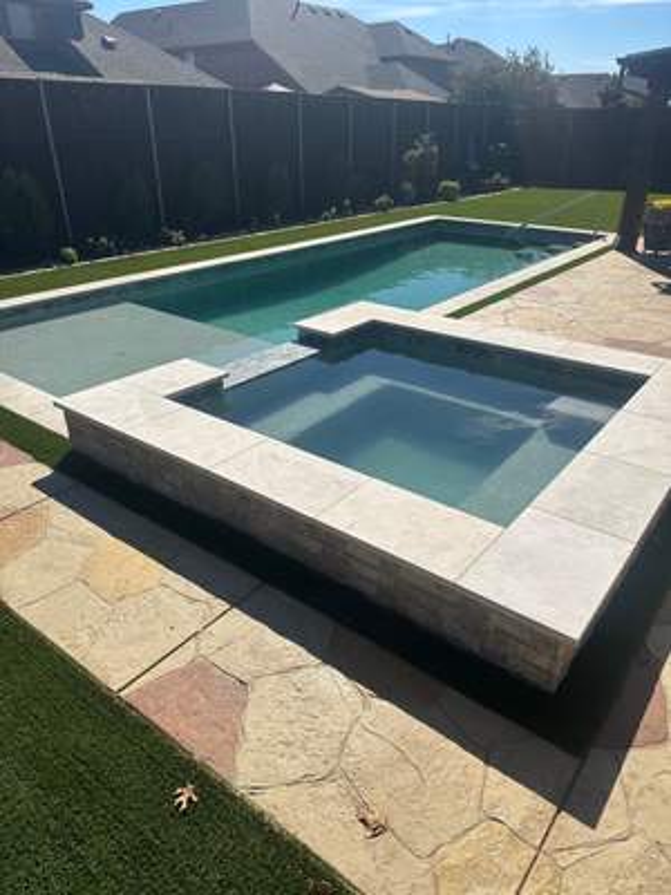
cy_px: 448
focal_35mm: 24
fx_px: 620
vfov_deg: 71.6
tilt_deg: -27.2
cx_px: 336
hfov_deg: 56.8
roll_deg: -2.0
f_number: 1.78
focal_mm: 6.86
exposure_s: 1/8929
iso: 80
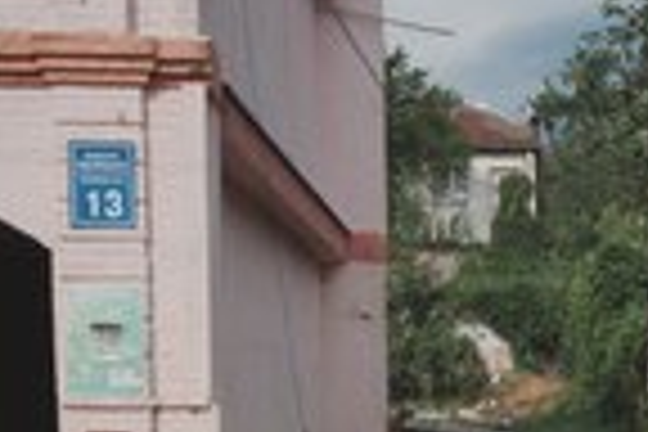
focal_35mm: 86
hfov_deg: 22.9
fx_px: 1548
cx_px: 608
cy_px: 540
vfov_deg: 15.2
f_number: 4.5
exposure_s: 1/2000
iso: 100
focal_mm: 31
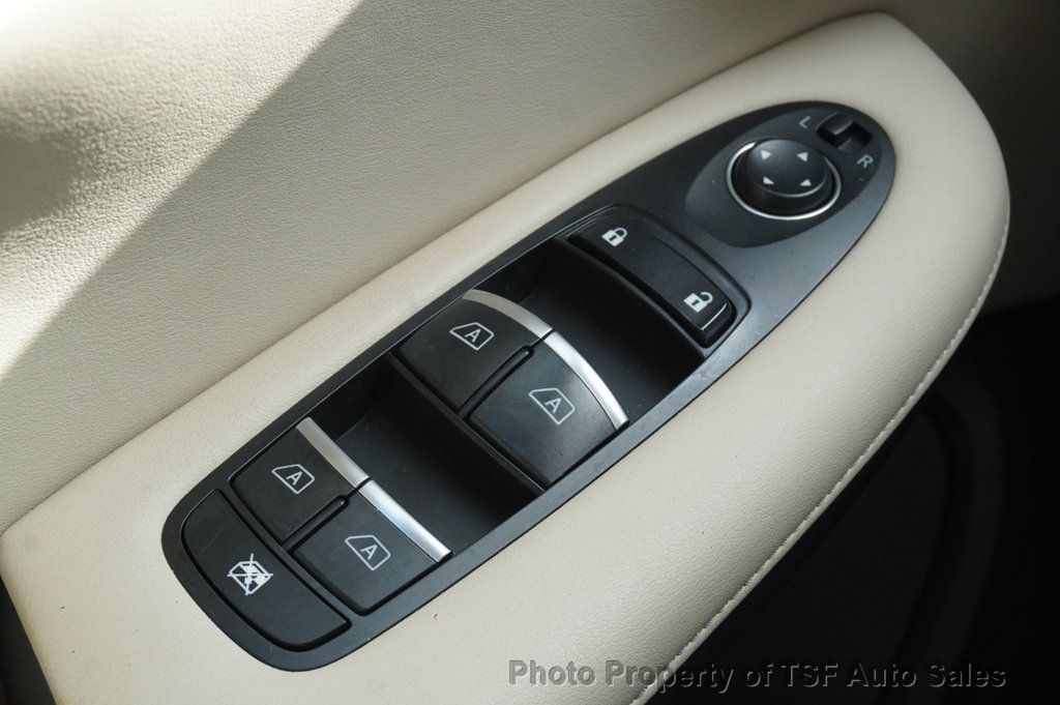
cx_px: 530
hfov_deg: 36.9
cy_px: 352
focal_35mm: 54
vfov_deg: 25.0
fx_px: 1589
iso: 1250
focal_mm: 36
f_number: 9
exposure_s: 1/250
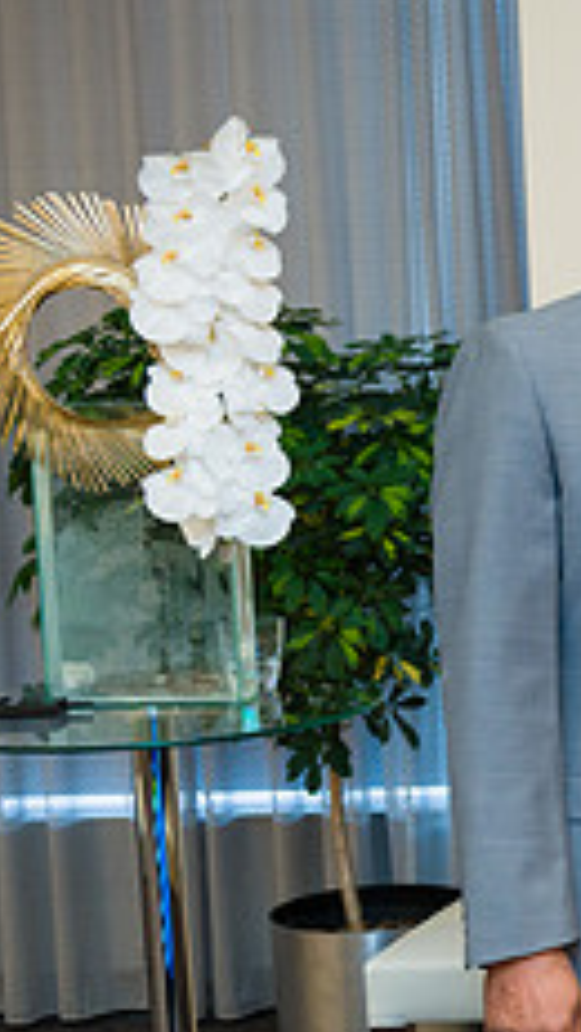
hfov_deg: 12.6
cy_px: 590
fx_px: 2300
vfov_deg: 25.3
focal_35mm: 84
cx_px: 1175
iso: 640
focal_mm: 32
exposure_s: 1/200
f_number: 4
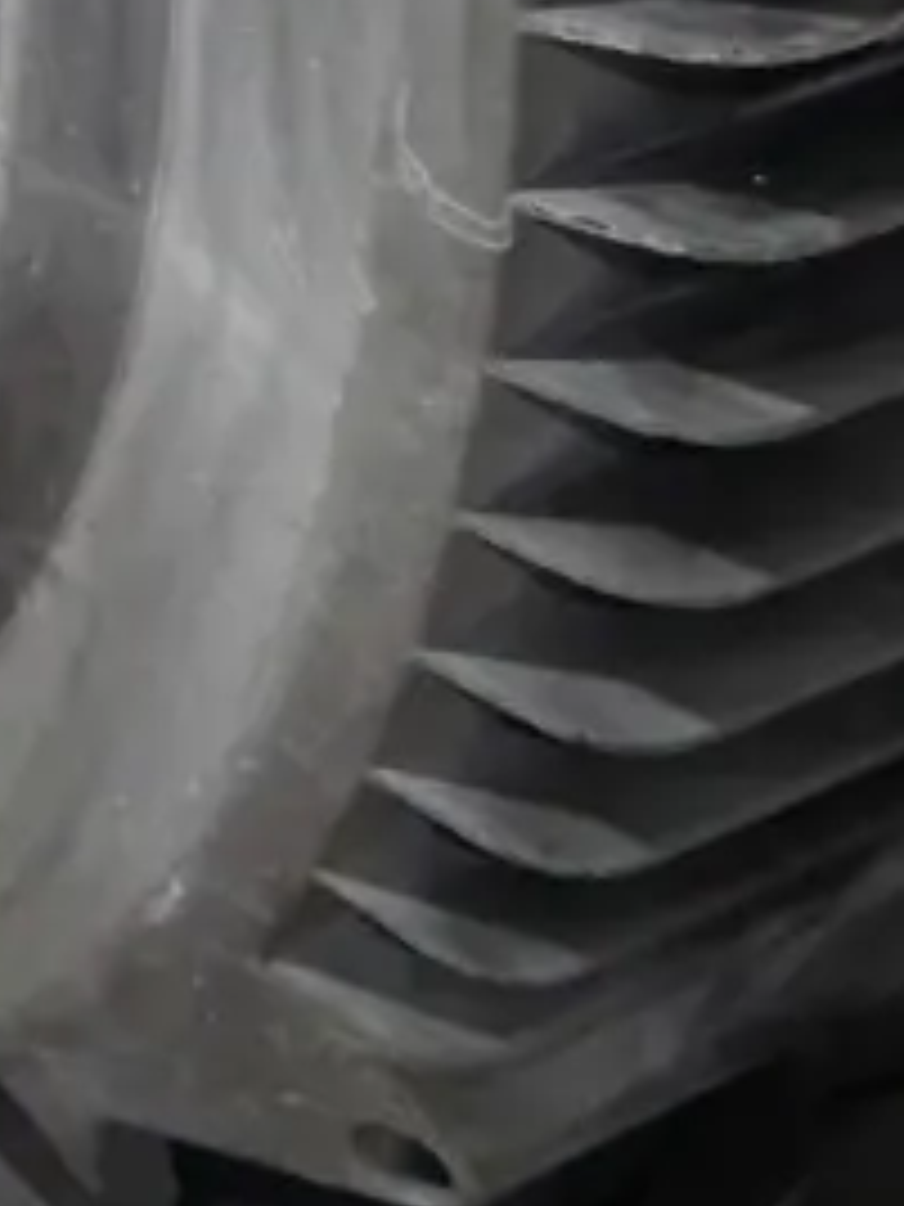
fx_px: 3726
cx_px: 223
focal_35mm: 107
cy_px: -612
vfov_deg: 16.7
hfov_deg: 13.8
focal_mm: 14
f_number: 3.5
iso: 800
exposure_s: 1/60
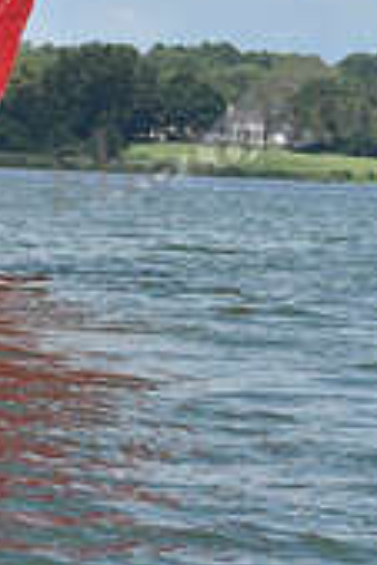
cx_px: -128
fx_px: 5267
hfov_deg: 4.1
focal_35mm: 336
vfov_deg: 6.0
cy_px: -338
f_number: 10
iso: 320
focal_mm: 98
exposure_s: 1/1000
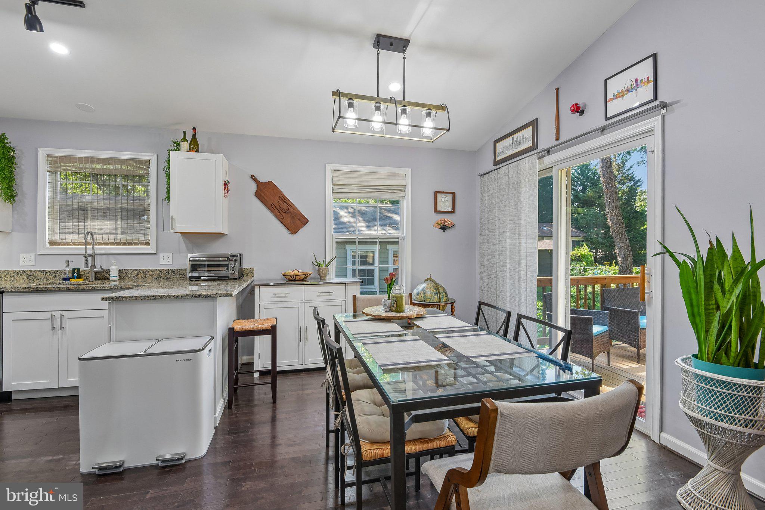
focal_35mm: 16
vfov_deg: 73.7
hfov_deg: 96.7
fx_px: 340
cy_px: 255
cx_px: 382
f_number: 8
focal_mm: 16
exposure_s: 1/25
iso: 400
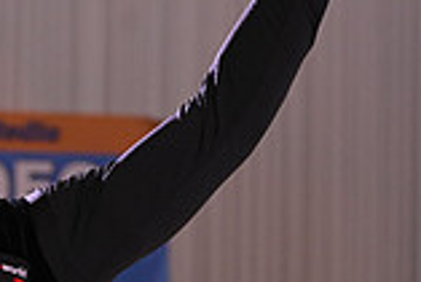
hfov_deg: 3.8
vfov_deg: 2.6
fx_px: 6262
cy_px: 391
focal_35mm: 535
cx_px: -97
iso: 1600
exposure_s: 1/200
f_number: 5.6
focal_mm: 145
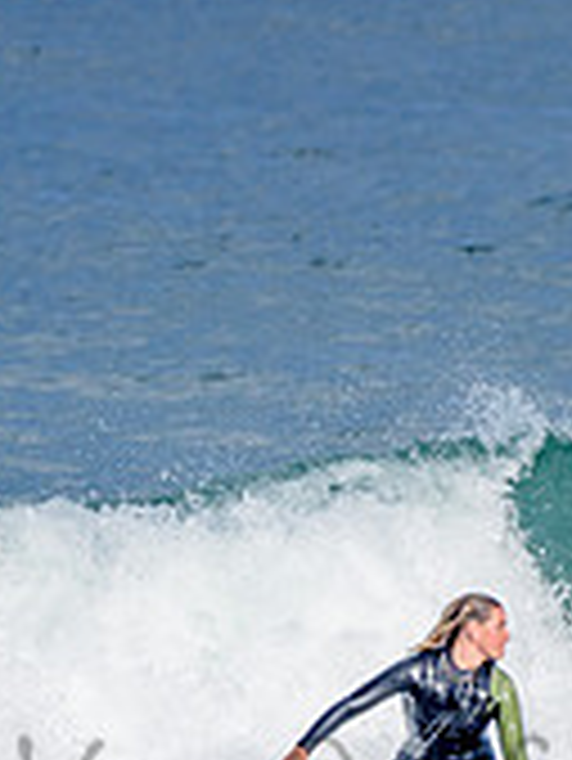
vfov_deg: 1.0
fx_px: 44339
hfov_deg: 0.7
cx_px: 482
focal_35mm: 2015
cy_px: 767
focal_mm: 500
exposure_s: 1/1250
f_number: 5.6
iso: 160
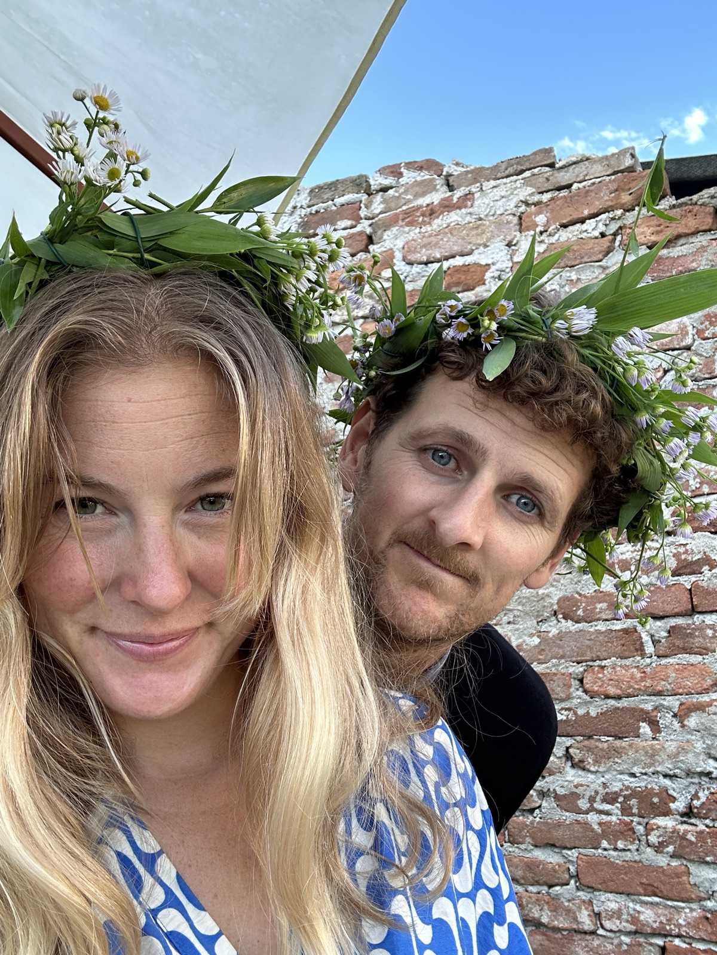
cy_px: 478
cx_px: 358
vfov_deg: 60.0
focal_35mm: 30
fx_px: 829
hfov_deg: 46.8
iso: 40
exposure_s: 1/121
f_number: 1.9
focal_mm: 2.69
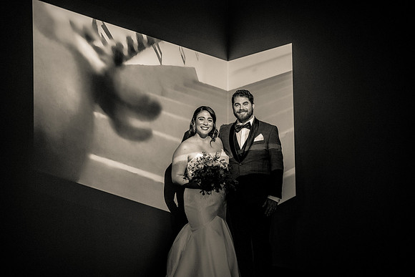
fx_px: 576
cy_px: 138
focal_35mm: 50
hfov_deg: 39.6
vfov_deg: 27.0
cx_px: 208
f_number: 1.2
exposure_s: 1/500
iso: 640
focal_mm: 50
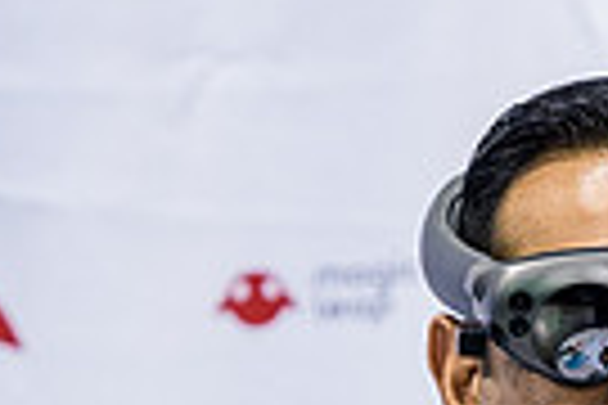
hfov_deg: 5.4
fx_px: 6333
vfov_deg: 3.6
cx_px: 1184
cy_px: 700
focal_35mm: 375
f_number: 3.5
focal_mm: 87
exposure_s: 1/125
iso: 3200
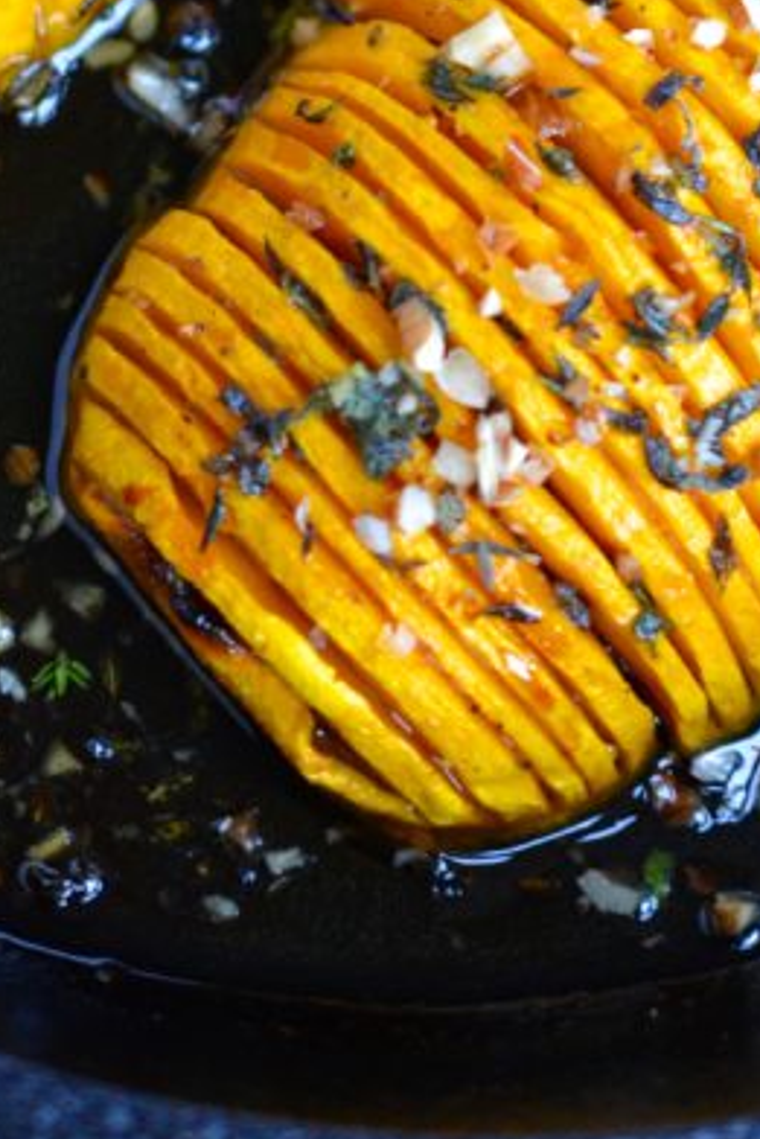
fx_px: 4967
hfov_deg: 8.7
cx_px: 511
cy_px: -17
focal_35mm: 157
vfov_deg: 12.9
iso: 1000
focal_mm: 40
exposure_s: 1/60
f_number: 3
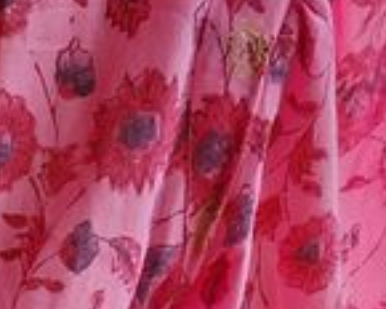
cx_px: -317
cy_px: 978
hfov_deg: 15.6
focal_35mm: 105
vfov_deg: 10.0
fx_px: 1200
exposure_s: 1/337
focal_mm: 1.7
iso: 32
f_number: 2.2
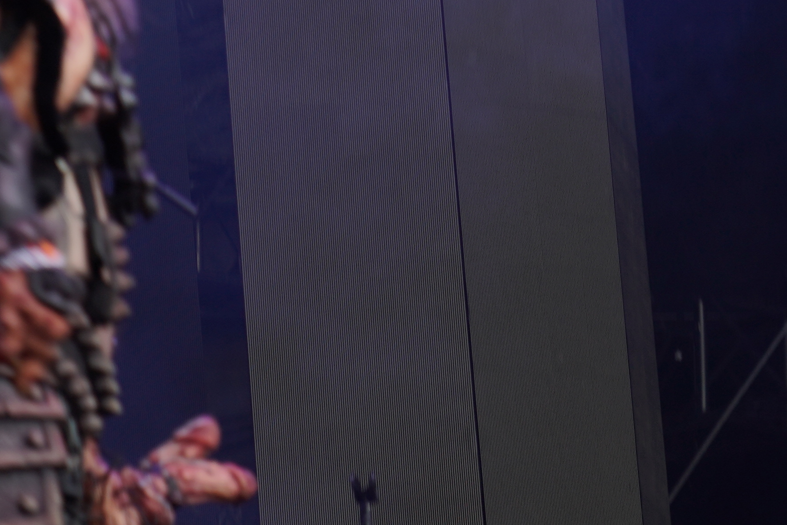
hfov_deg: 8.0
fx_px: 5640
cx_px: 86
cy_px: -185
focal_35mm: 258
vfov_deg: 5.3
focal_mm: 76
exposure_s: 1/80
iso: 100
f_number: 4
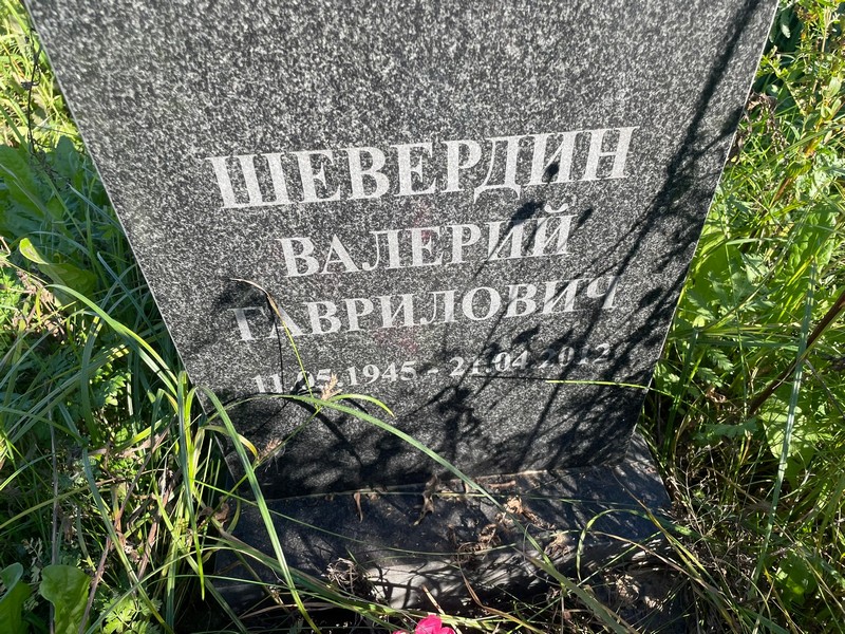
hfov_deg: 67.3
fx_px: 635
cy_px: 317
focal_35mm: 26
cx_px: 422
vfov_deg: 53.1
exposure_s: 1/600
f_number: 1.6
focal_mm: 4.2
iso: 32
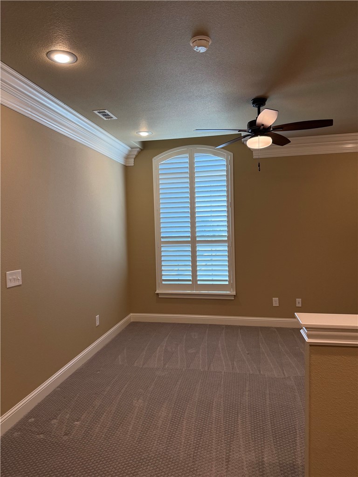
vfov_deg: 71.6
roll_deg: +0.6
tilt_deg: -1.6
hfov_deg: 56.8
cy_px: 238
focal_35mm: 24
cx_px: 179
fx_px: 331
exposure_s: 1/231
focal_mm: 6.76
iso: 200
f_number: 1.78
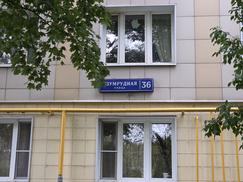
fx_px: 484
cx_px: 122
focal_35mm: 69
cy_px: 91
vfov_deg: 21.3
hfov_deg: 28.2
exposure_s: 1/100
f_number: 2.4
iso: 50
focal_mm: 7
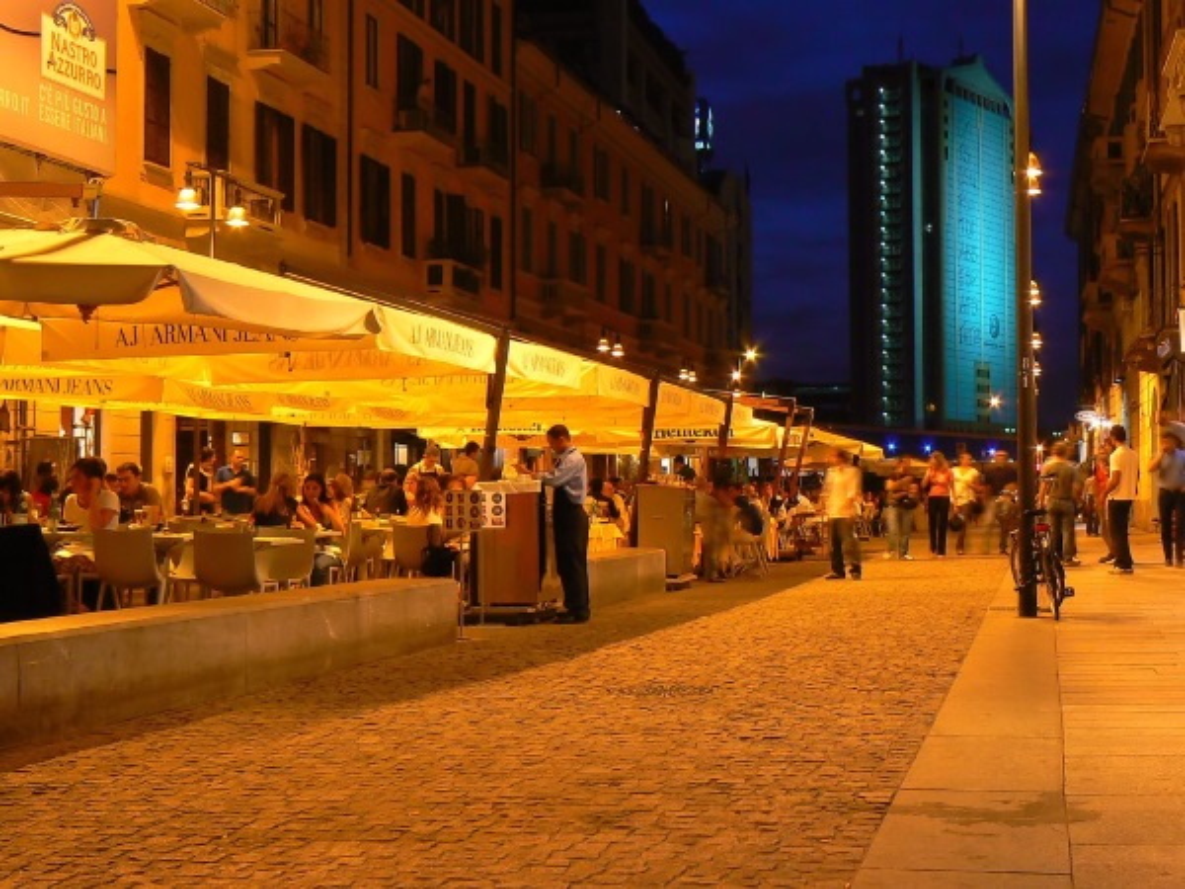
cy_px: 444
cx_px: 592
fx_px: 1951
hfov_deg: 33.8
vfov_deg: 25.7
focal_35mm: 57
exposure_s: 1/2
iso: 100
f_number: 4.5
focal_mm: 7.8
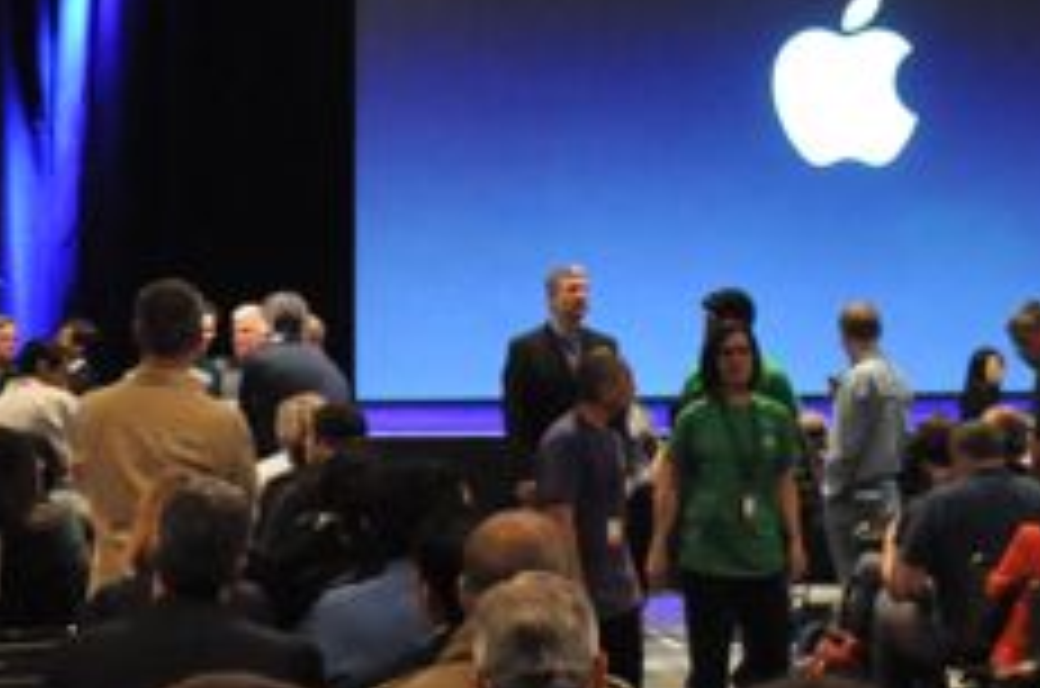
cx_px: 878
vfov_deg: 13.1
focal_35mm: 104
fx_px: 2988
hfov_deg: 19.5
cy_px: 160
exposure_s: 1/30
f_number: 4
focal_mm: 21
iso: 2500
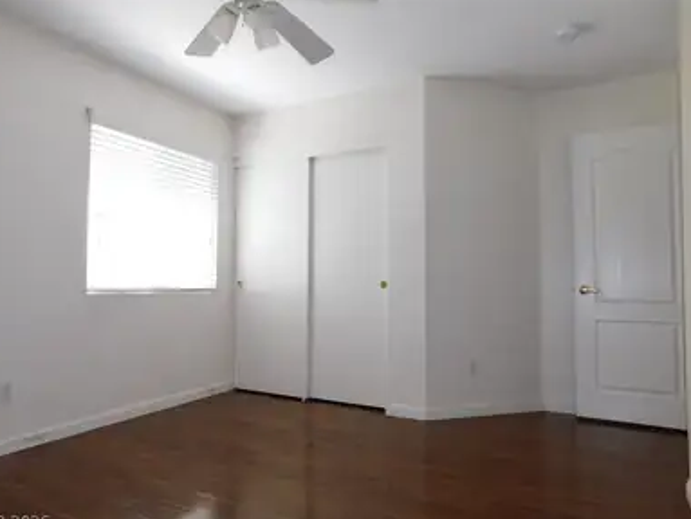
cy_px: 263
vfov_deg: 56.9
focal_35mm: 24
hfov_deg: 71.5
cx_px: 334
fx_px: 480
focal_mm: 4
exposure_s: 1/80
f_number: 3
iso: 125
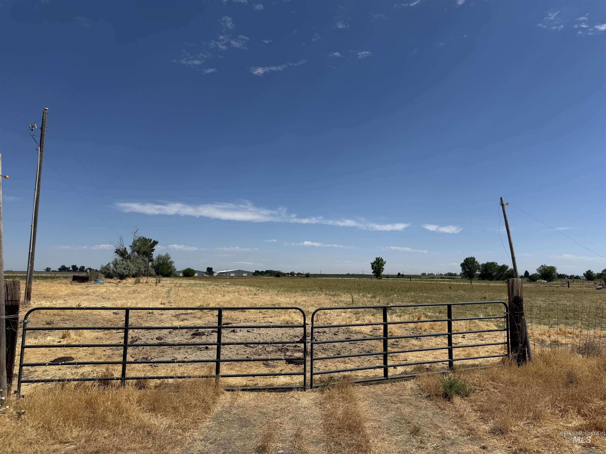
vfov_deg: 56.8
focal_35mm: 24
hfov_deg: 71.6
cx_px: 303
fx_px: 420
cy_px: 227
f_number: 1.78
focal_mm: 6.76
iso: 80
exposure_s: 1/10309
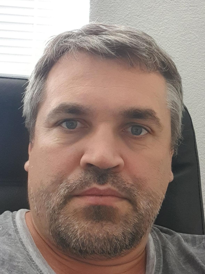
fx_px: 253
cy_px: 137
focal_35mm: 32
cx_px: 102
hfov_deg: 44.2
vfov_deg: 56.8
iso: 320
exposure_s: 1/33
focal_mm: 3.3
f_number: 1.9
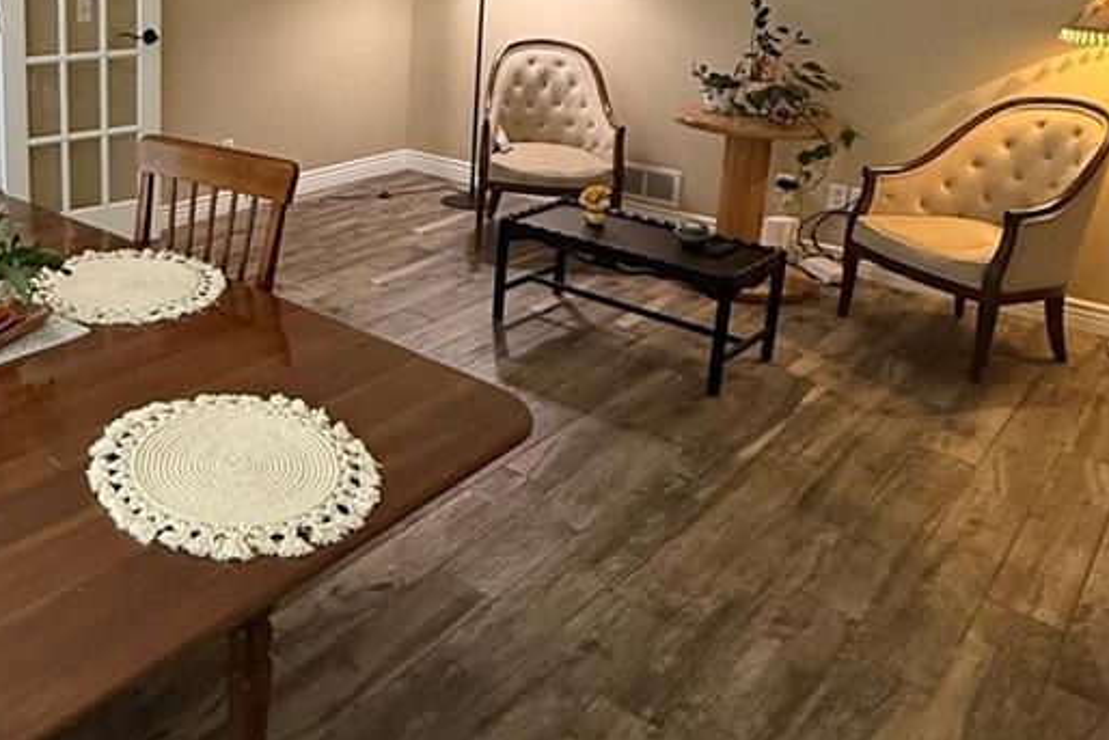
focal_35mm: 34
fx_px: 1048
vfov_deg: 37.4
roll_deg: -1.7
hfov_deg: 52.9
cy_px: 142
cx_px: 255
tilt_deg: -11.7
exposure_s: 1/60
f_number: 2.2
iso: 500
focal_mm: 2.22
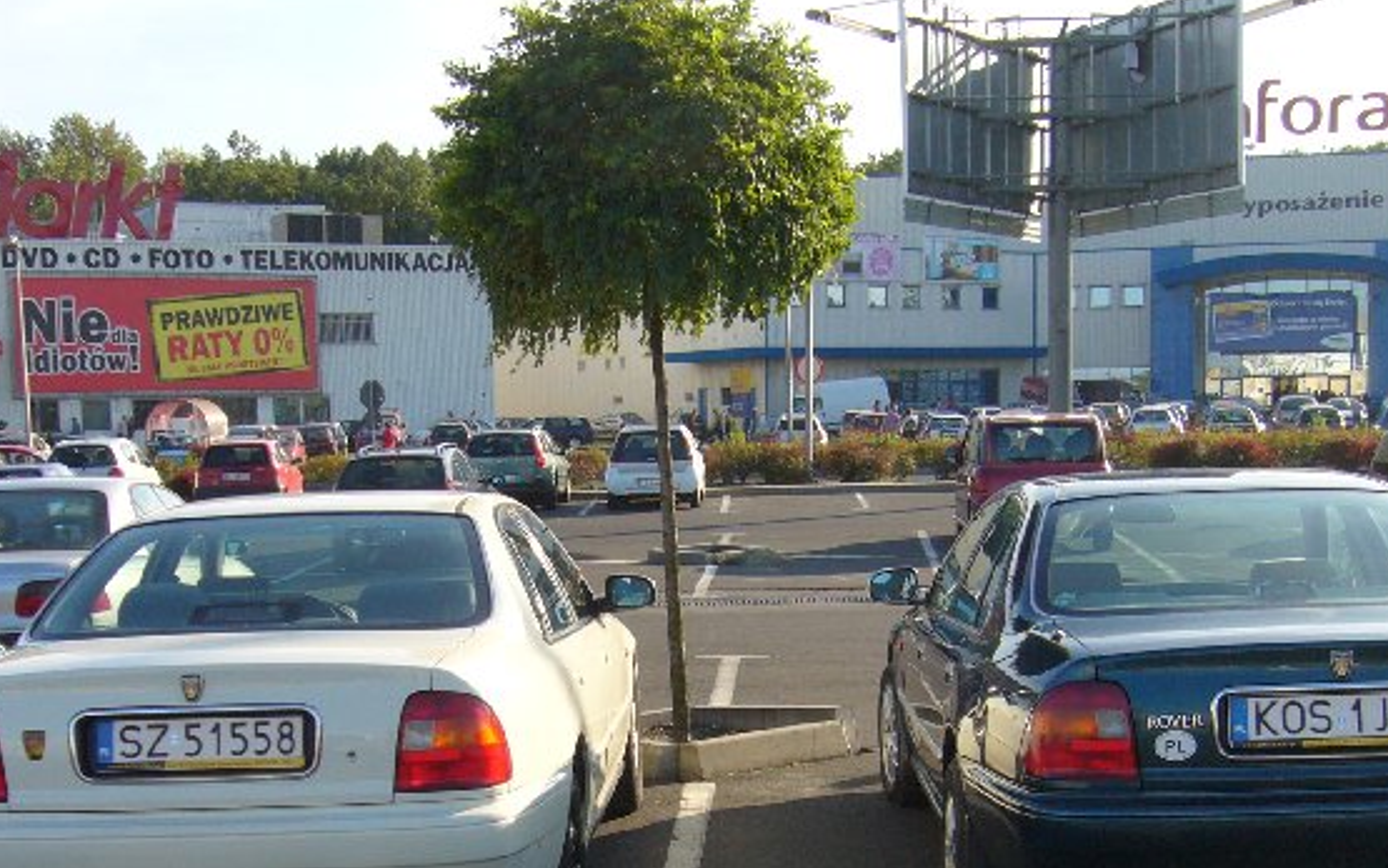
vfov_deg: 23.2
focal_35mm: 55
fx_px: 2081
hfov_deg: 36.9
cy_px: 718
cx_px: 705
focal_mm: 6
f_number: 5.7
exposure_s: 1/160
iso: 80
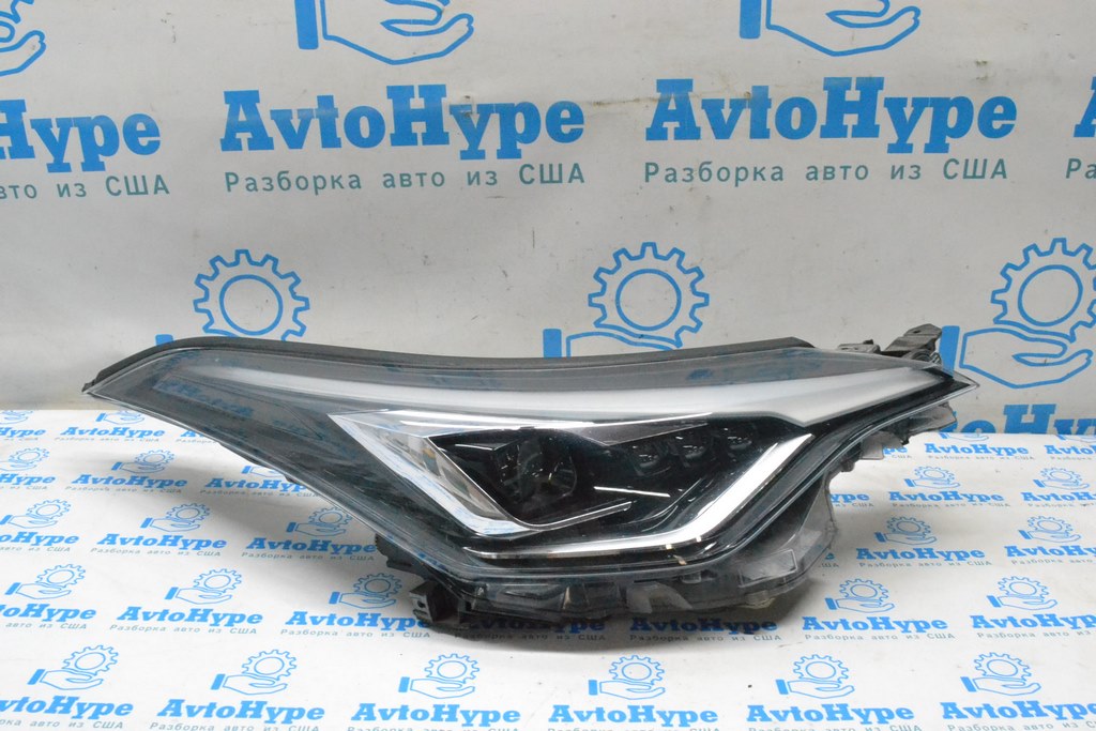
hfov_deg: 57.2
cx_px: 548
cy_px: 366
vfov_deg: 40.0
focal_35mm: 33
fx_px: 1005
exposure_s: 1/100
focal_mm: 22
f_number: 13
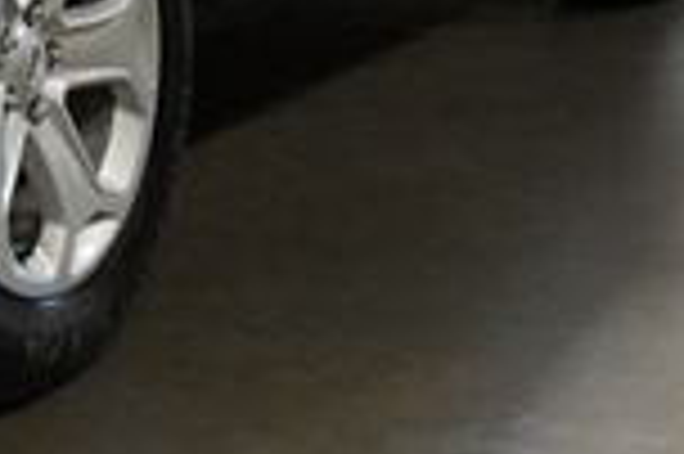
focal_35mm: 101
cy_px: -315
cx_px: -342
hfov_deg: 18.0
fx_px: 1917
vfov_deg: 12.5
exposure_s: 1/160
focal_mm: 16
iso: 2500
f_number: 3.5
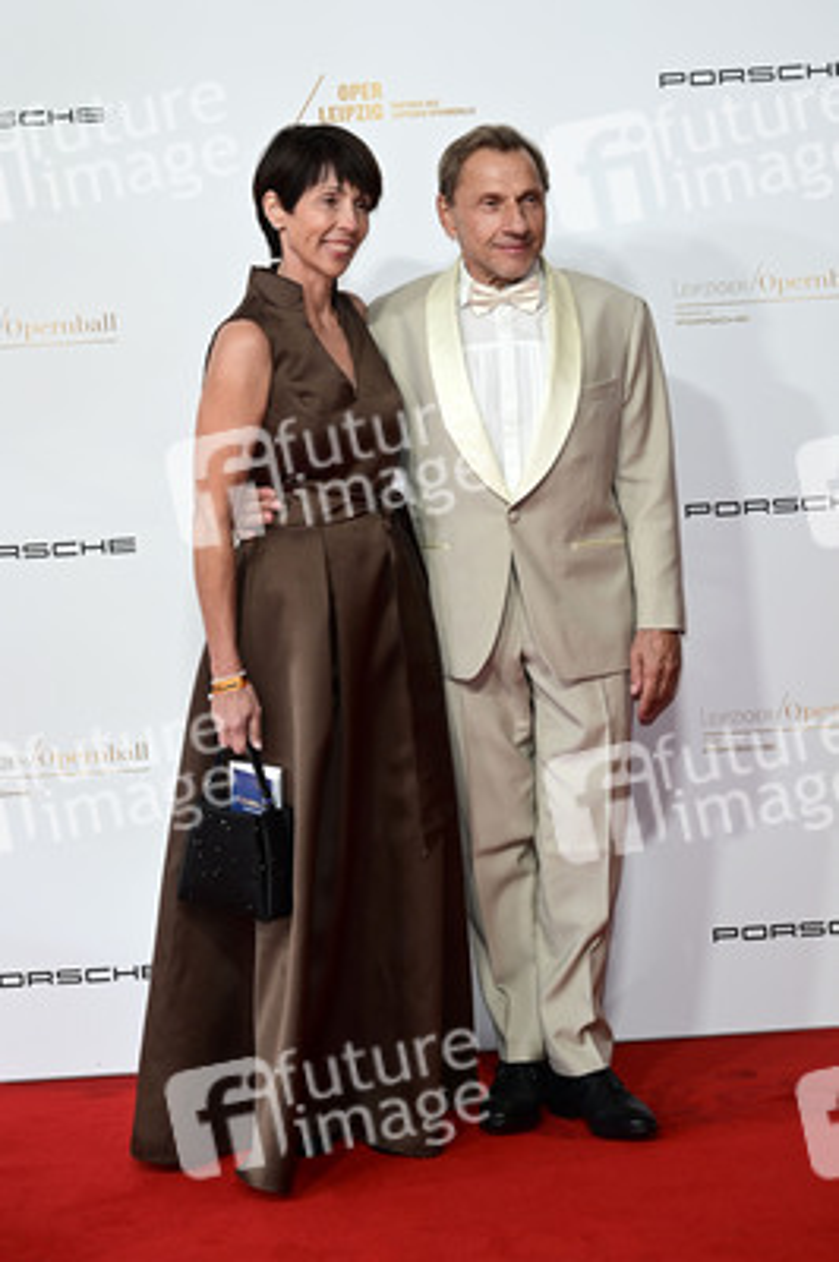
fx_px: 2451
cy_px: 631
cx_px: 420
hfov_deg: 19.4
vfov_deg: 28.9
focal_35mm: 70
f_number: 3.5
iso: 1250
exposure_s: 1/160
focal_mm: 70
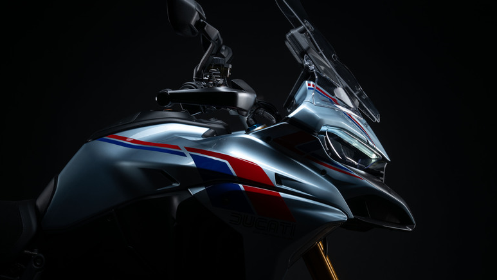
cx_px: 247
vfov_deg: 16.3
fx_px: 975
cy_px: 142
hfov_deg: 28.6
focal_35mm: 74
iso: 100
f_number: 11
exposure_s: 1/80
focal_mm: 70
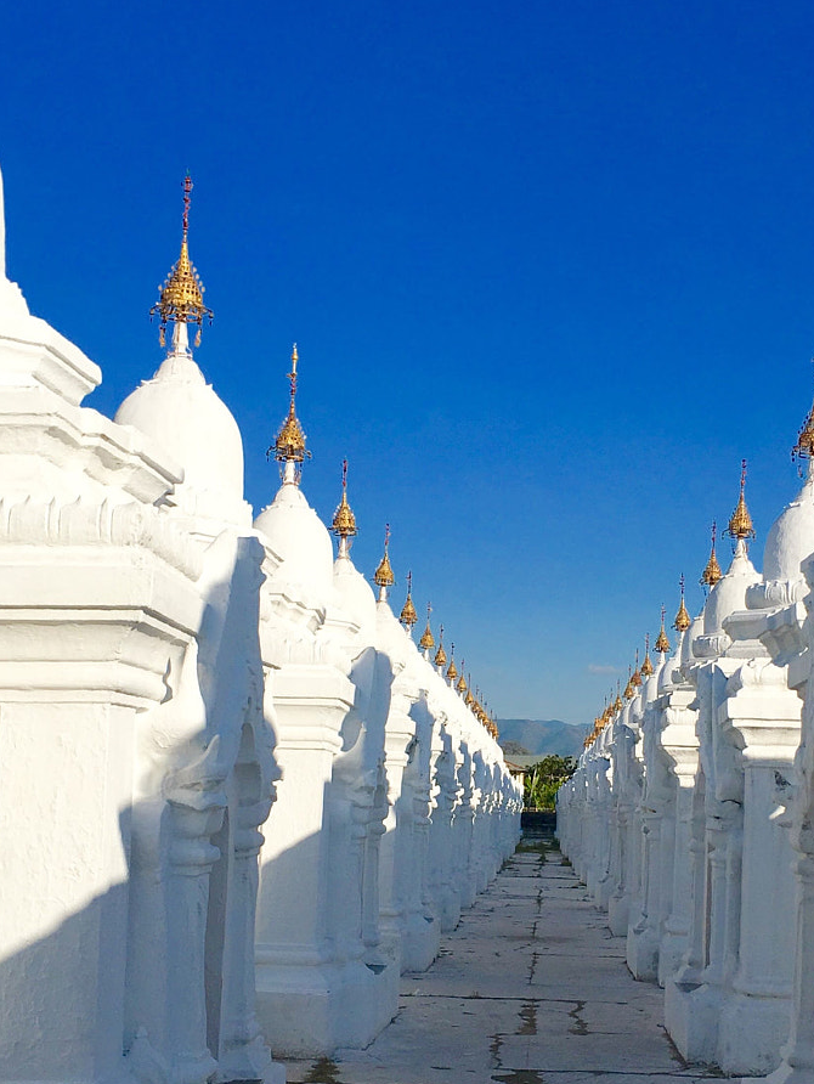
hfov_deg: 27.9
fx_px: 1629
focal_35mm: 52
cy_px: 699
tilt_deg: +5.3
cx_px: 530
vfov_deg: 36.5
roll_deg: -0.6
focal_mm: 4.15
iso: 25
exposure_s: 1/3846
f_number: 2.2
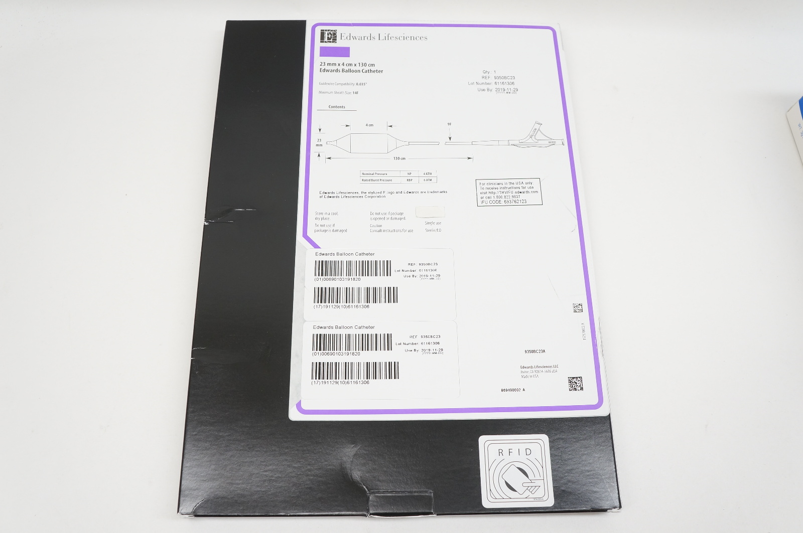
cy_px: 266
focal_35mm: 30
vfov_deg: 43.5
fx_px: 668
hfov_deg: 62.0
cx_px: 402
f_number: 6.3
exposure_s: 1/60
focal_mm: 20
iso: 400
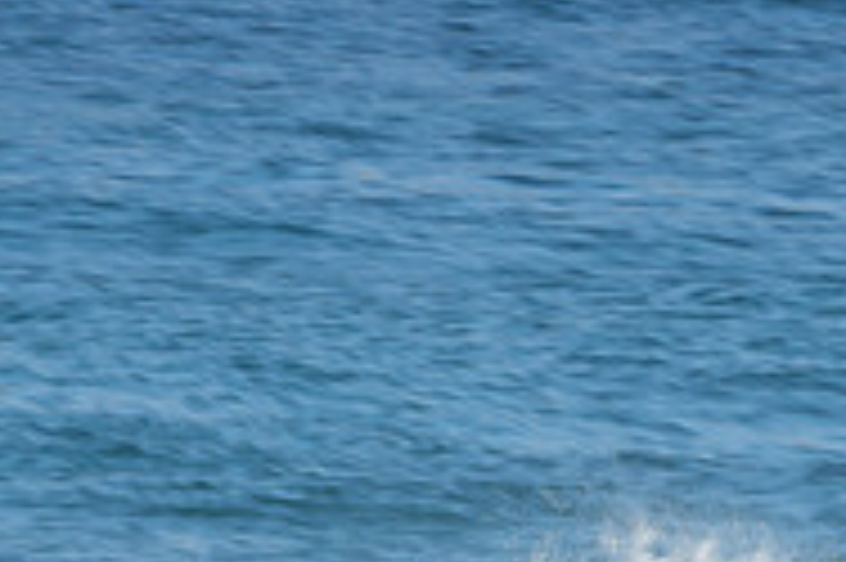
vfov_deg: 0.6
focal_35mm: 2320
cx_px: 765
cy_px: 816
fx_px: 54471
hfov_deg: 0.9
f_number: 20
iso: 125
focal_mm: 500
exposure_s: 1/25
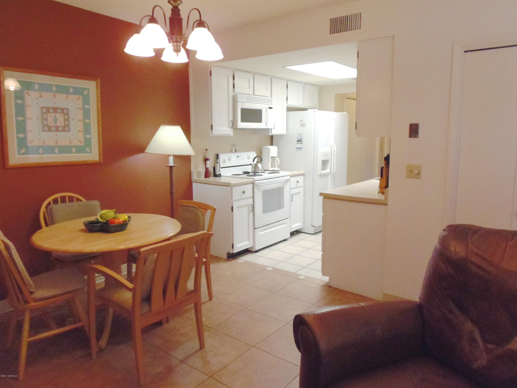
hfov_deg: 71.6
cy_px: 194
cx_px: 258
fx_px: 358
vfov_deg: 56.8
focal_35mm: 24
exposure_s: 1/200
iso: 400
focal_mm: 4.3
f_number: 2.9
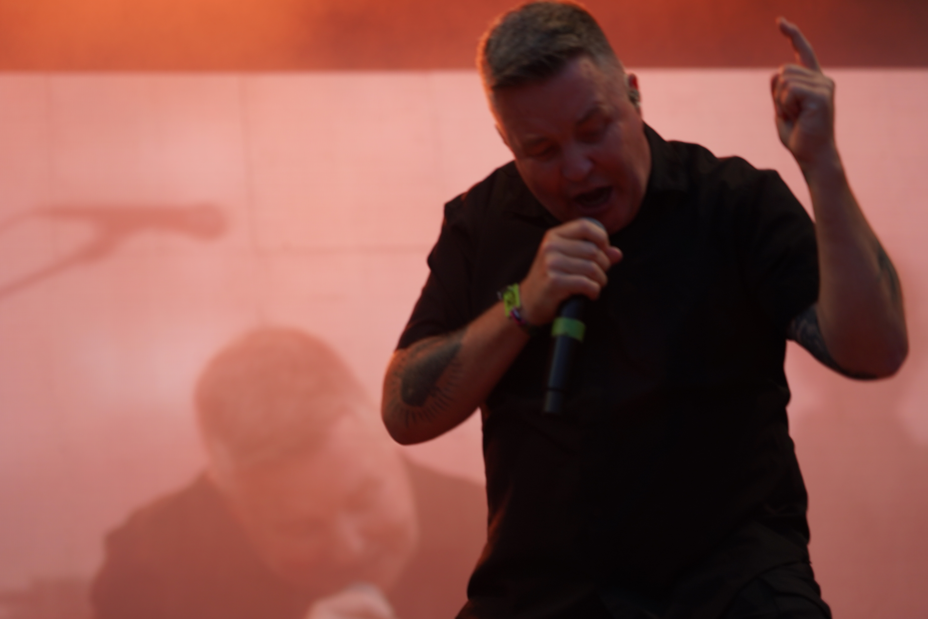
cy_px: 310
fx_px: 2706
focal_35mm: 105
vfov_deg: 13.0
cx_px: 464
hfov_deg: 19.5
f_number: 4
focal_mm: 105
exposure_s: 1/160
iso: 400
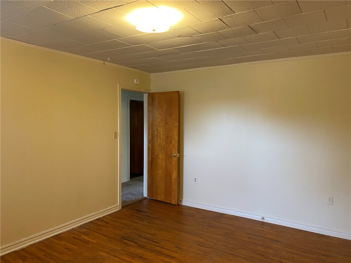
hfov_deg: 67.3
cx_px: 176
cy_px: 132
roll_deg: +0.1
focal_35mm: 26
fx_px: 264
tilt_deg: -2.5
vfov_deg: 53.1
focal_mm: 4.25
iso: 250
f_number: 1.8
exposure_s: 1/60
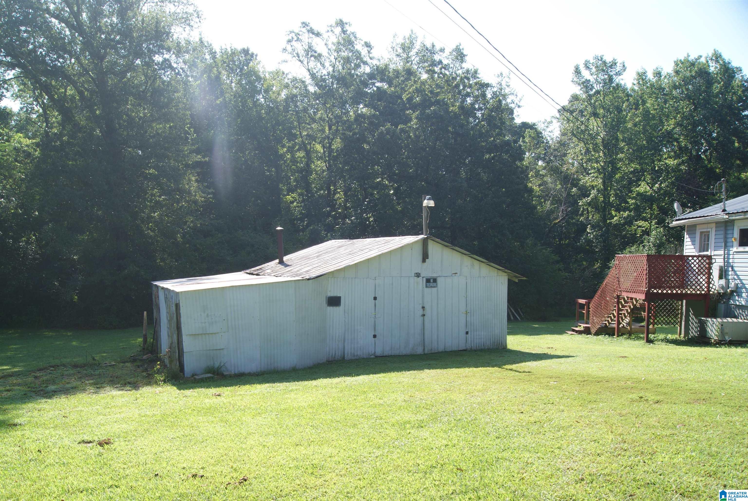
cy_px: 250
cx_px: 374
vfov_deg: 48.0
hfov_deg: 67.3
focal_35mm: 27
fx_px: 562
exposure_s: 1/80
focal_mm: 18
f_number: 9
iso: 100
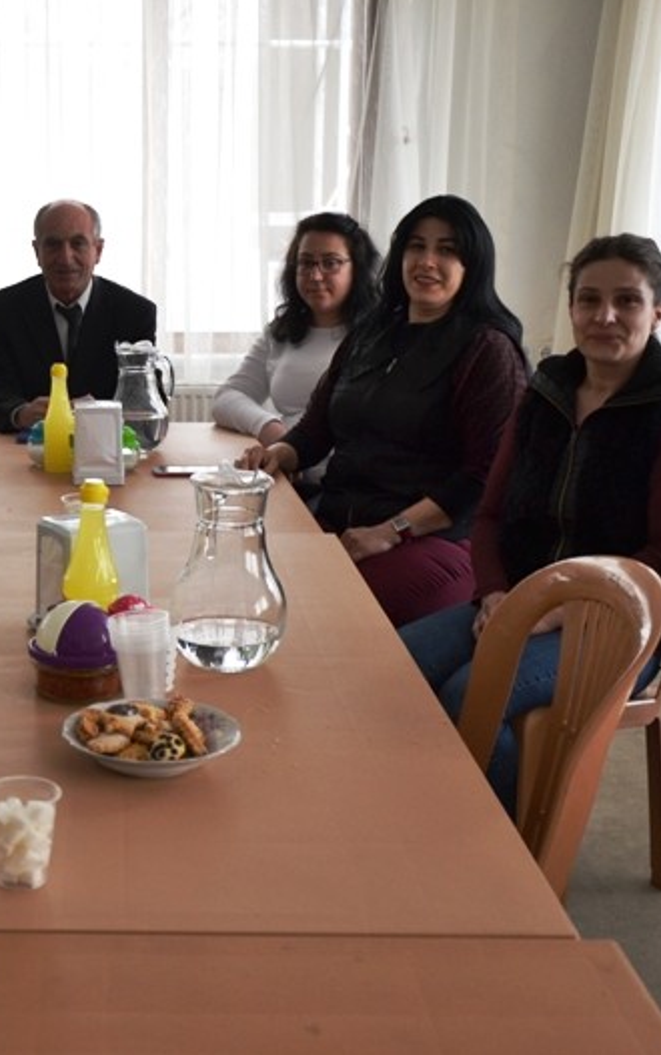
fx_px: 1468
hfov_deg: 24.5
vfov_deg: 39.6
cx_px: 38
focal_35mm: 51
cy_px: 525
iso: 400
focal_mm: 22
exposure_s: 1/60
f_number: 4
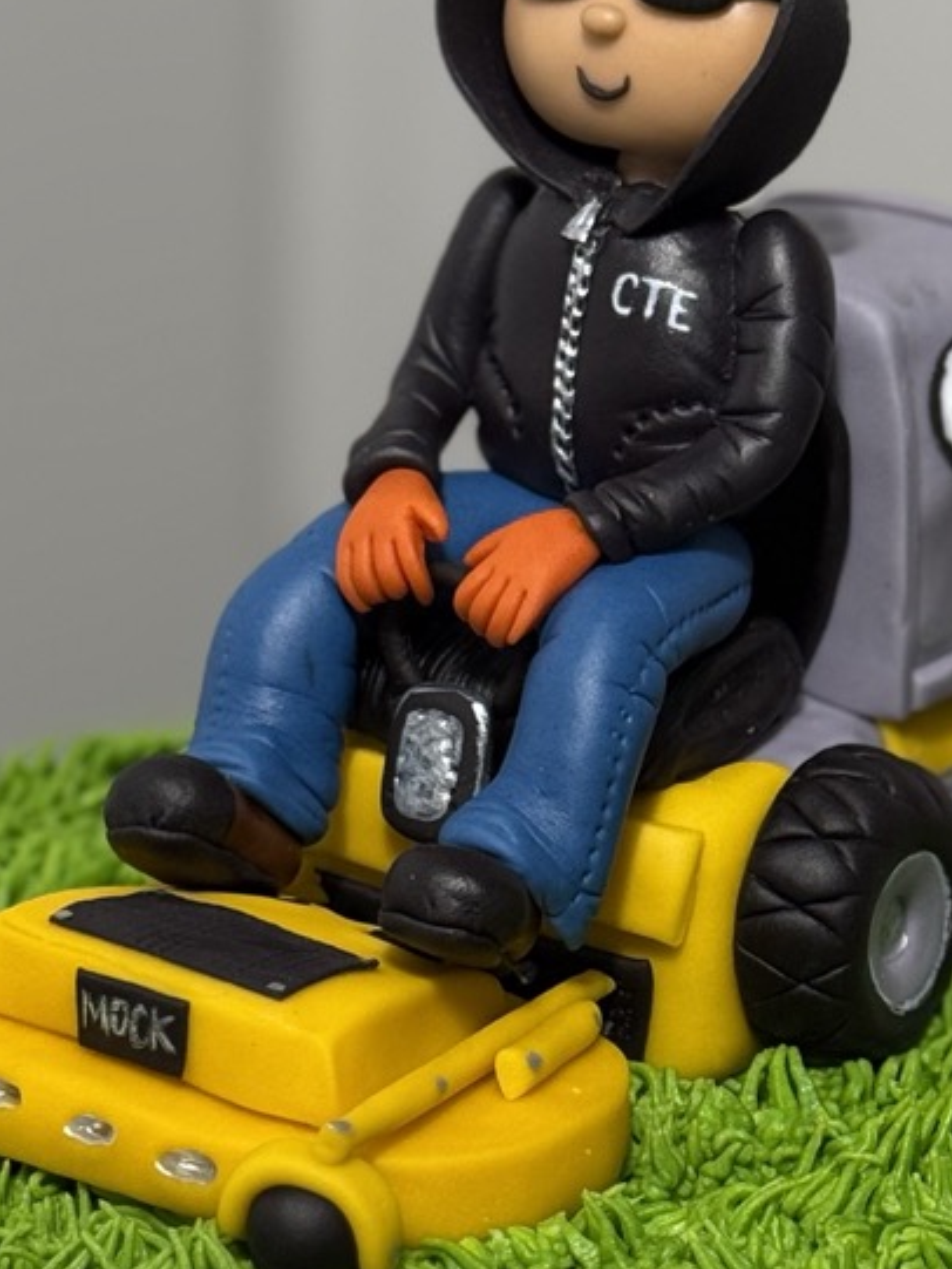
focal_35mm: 142
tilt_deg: -22.7
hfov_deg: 10.4
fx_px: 5205
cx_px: 814
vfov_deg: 13.8
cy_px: 992
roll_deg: -2.9
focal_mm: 6.76
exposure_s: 1/60
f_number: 1.78
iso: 100
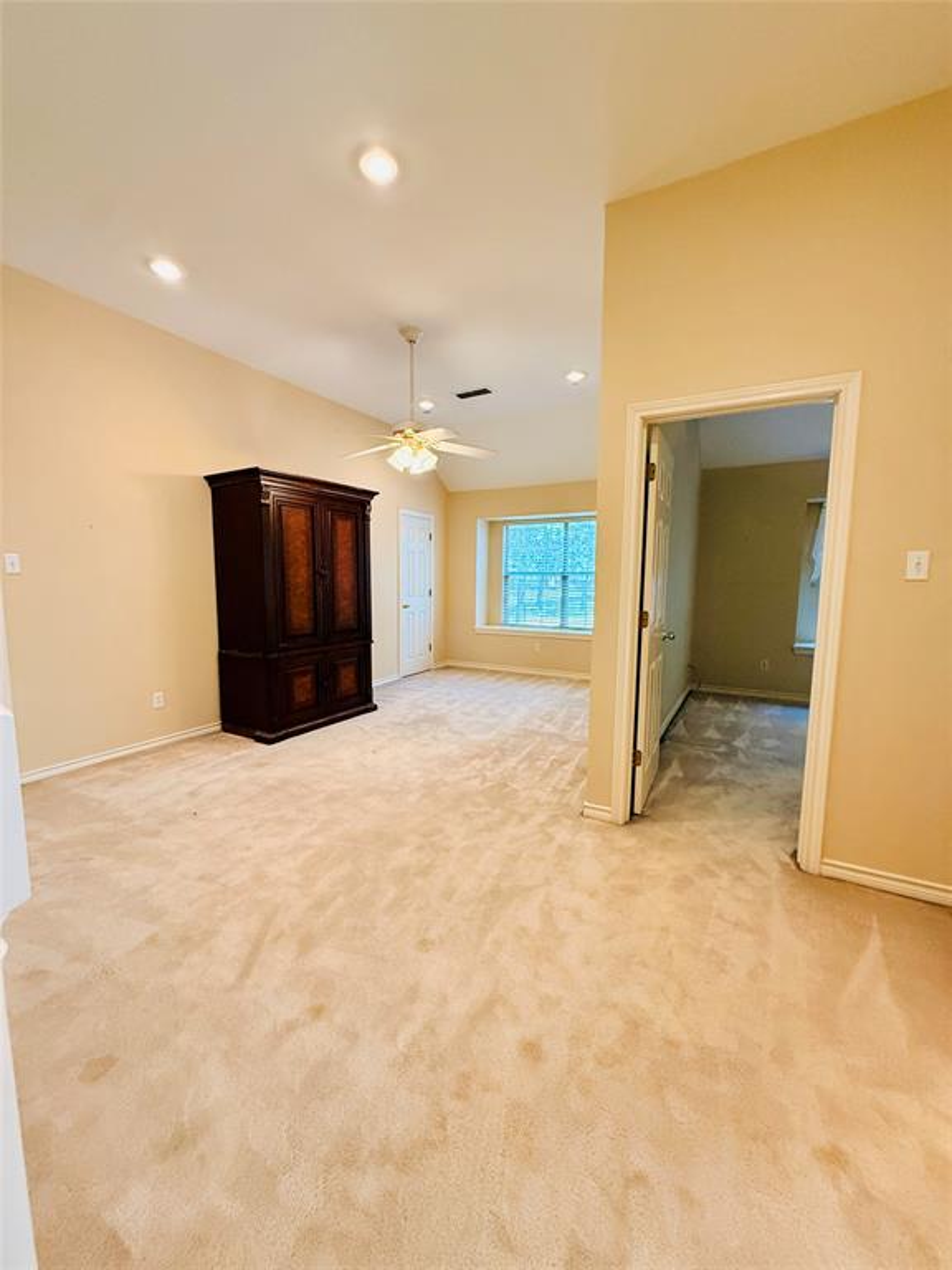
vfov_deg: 102.1
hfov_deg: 85.7
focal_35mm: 14
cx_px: 476
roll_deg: -1.3
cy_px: 635
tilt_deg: -6.5
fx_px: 513
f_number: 2.2
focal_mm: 2.22
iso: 500
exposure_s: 1/120
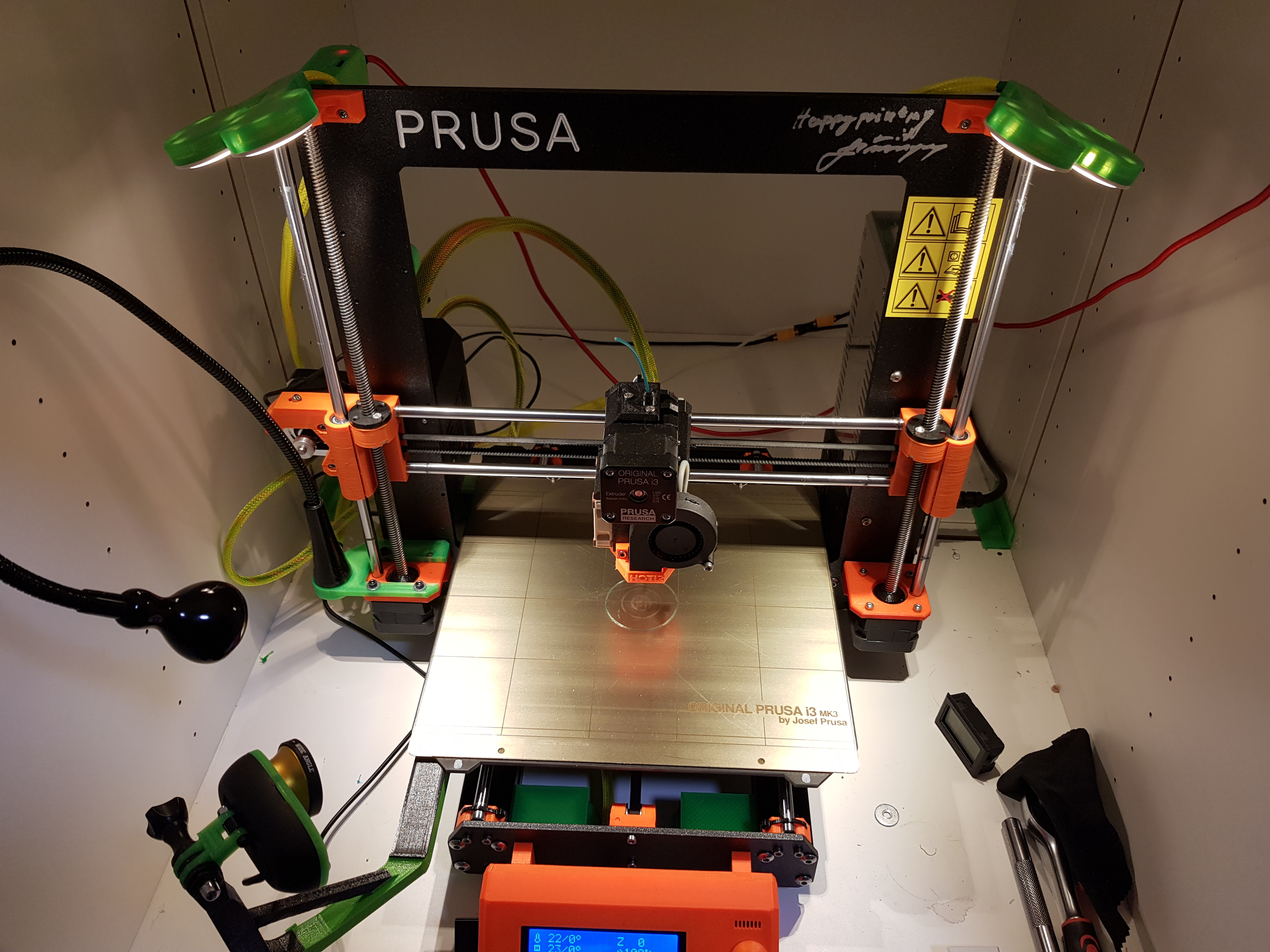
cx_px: 635
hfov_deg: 67.3
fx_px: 954
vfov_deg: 53.1
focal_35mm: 26
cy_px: 476
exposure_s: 1/50
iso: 64
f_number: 1.7
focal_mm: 4.2
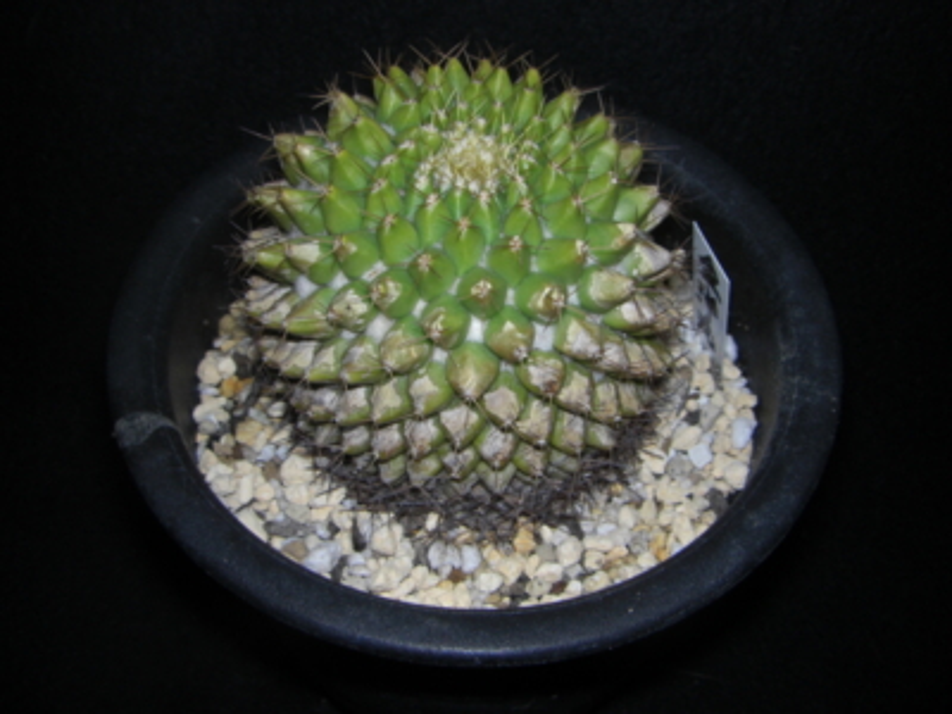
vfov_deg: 37.7
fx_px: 1045
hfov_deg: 49.0
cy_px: 357
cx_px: 476
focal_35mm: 38
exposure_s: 1/60
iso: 64
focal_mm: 6.3
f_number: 4.6
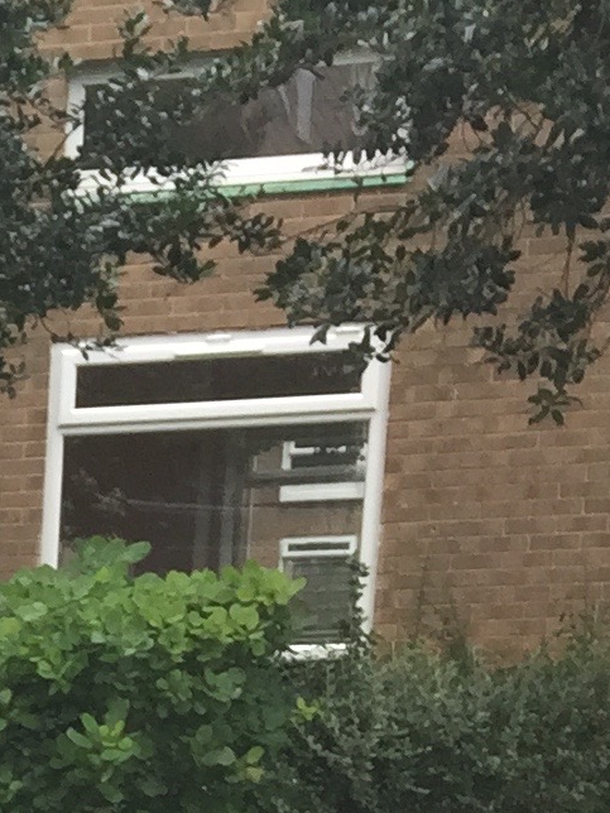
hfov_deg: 9.1
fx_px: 3454
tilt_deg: -16.7
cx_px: -823
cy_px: 1751
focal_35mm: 147
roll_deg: +2.2
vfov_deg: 11.7
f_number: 2.2
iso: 40
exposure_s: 1/120
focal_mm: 4.15
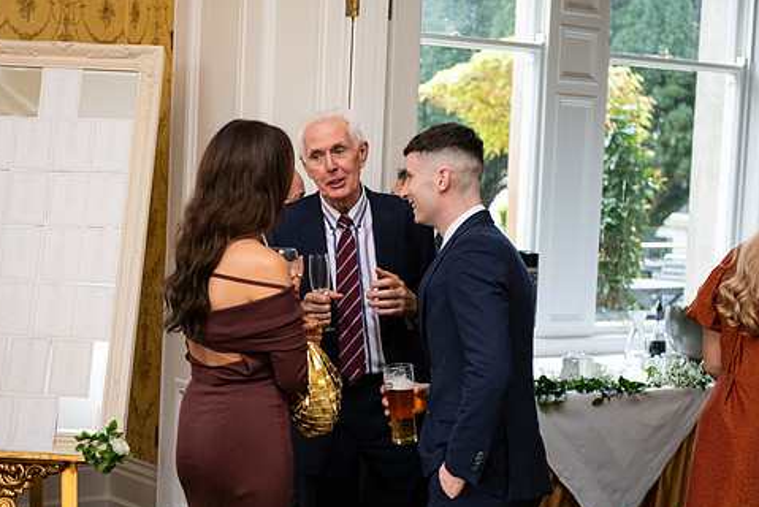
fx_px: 1582
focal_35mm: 75
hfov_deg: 27.0
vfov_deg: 18.2
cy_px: 302
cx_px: 334
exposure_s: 1/160
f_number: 3.5
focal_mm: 62
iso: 800
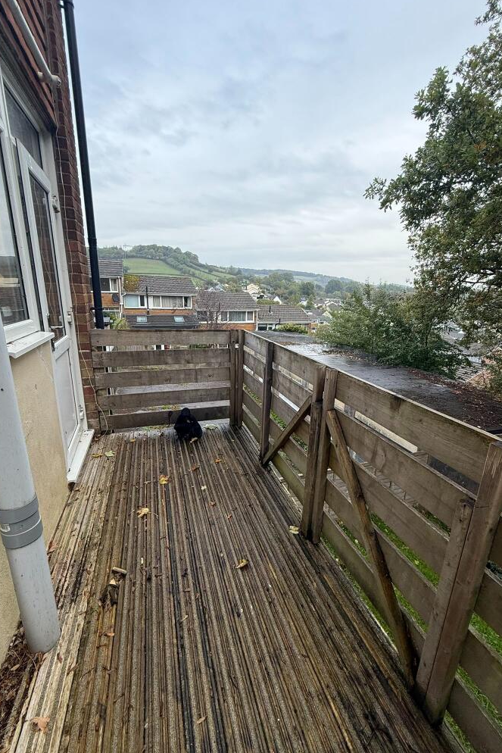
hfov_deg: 77.3
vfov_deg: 100.4
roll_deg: -3.0
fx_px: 314
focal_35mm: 15
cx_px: 256
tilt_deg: -16.4
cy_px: 378
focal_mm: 2.22
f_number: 2.2
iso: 64
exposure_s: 1/145
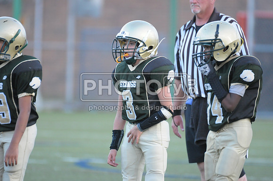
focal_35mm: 600
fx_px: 4544
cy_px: 90
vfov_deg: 2.3
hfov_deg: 3.4
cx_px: 136
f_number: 4
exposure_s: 1/400
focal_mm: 400
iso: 1600
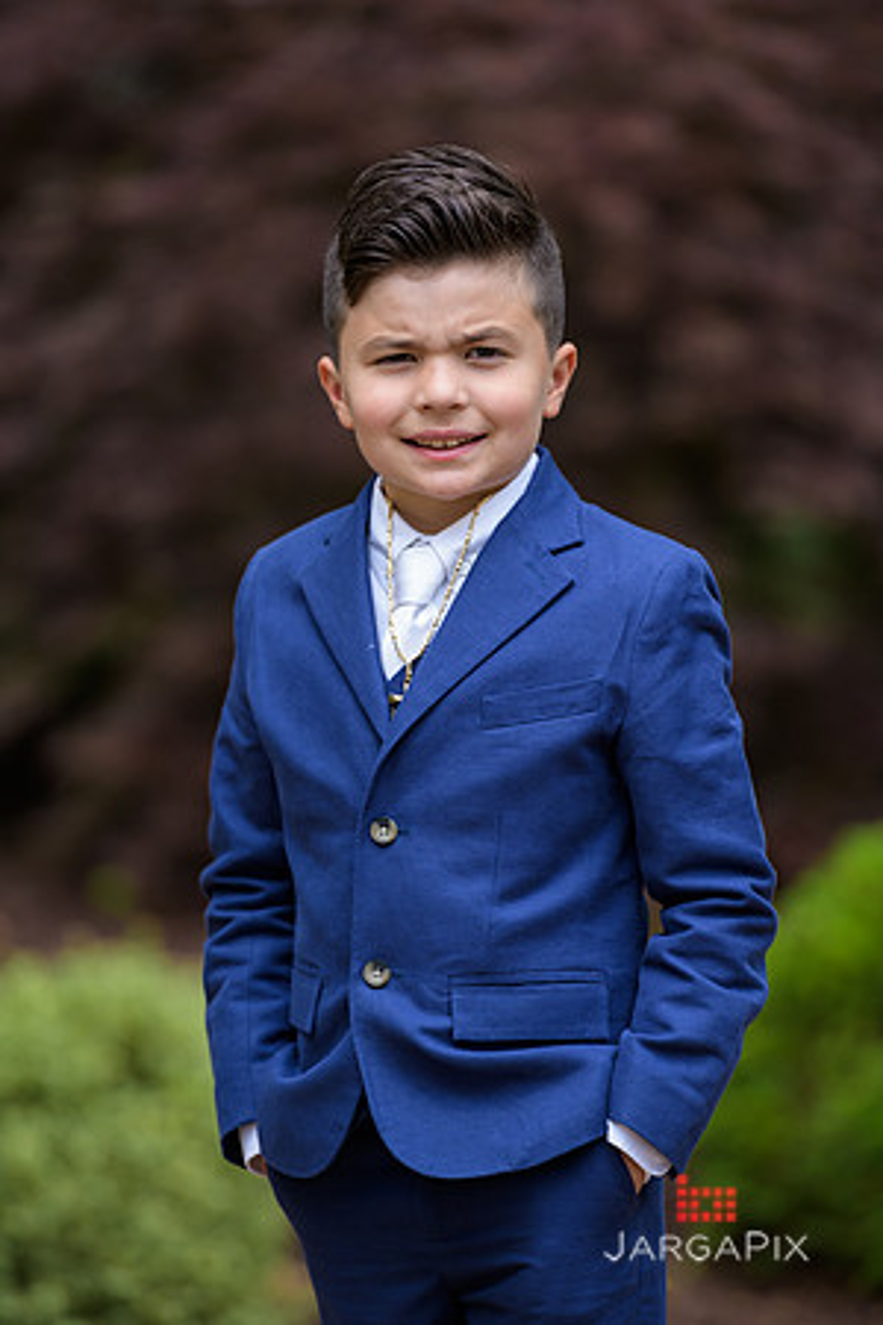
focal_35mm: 200
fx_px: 7358
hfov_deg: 6.9
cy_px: 662
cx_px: 442
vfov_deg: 10.3
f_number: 3.2
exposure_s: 1/800
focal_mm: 200
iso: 200
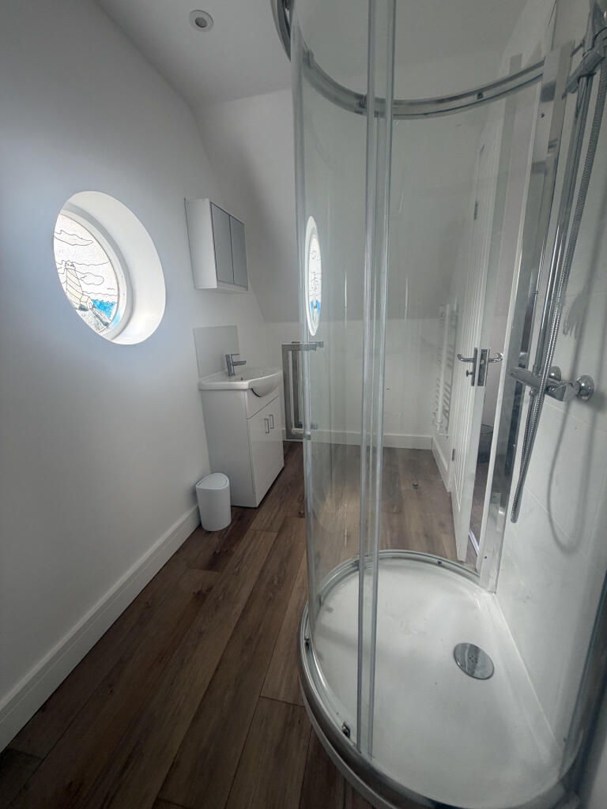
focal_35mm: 14
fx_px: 327
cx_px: 304
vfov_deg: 102.1
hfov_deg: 85.7
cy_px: 404
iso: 125
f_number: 2.2
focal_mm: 2.22
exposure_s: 1/121
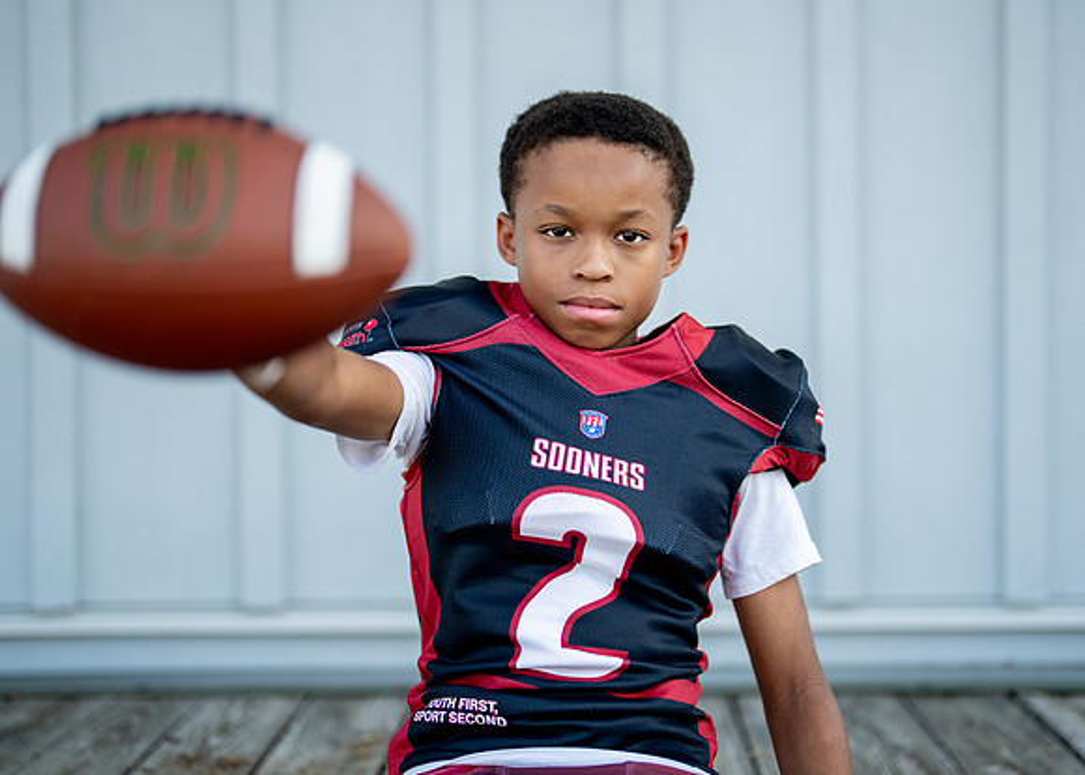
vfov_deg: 25.1
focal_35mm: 57
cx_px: 599
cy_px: 361
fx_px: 1742
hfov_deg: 34.6
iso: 160
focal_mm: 50
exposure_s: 1/1600
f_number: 1.2
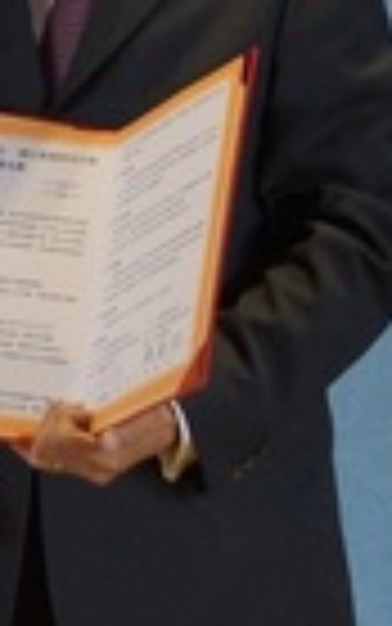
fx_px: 3159
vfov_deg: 11.1
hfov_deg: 6.9
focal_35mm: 185
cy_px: -126
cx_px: -275
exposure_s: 1/160
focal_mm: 28
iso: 1000
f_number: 4
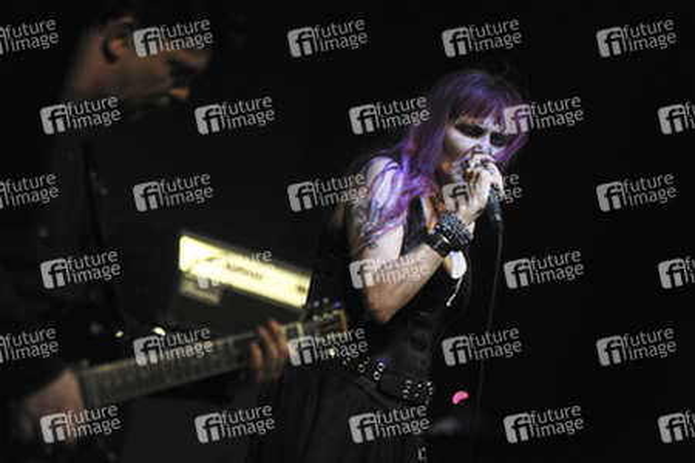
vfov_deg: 6.9
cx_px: 348
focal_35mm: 200
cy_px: 232
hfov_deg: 10.3
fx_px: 3861
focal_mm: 200
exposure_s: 1/200
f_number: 2.8
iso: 1250
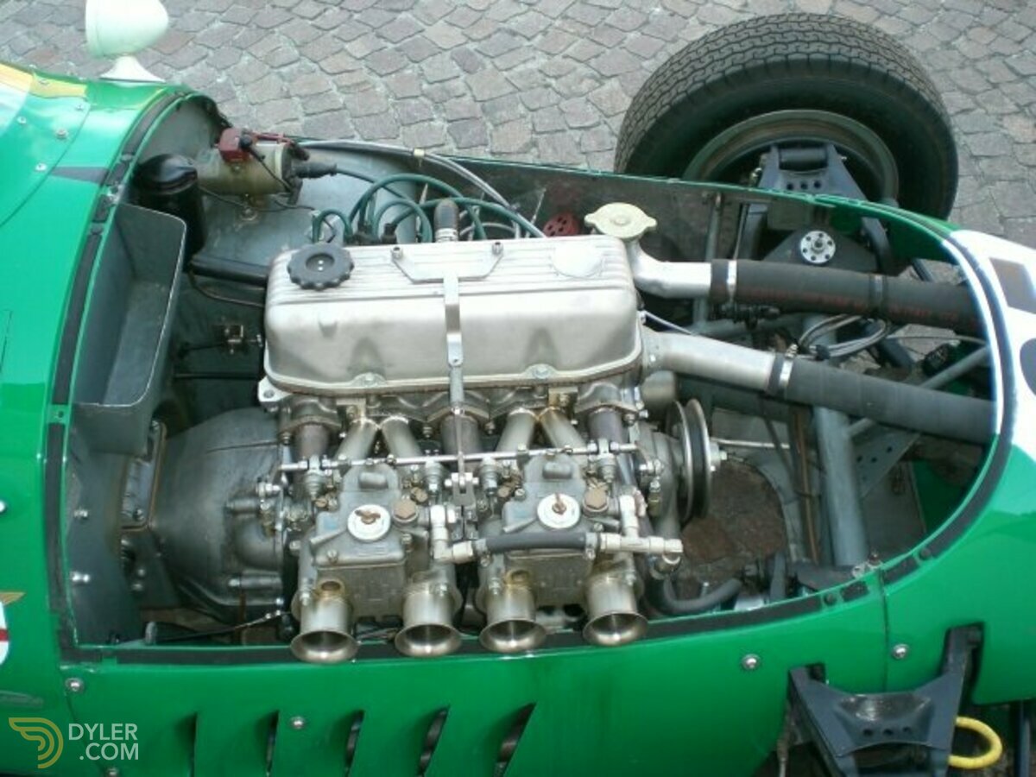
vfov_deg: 37.7
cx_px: 518
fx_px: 1137
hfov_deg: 49.0
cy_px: 388
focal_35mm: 38
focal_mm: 6.3
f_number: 3.1
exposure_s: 1/80
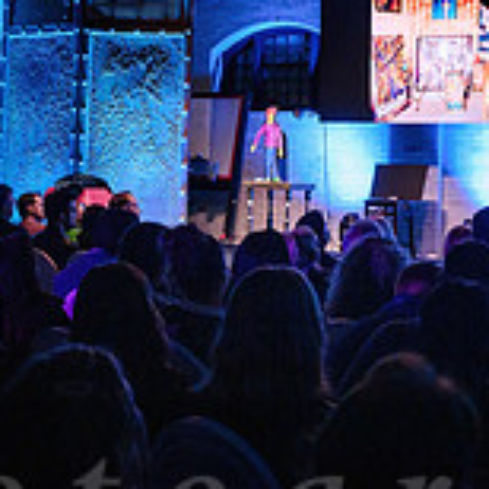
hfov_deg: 22.5
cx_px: 276
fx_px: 1231
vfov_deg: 22.1
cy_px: 71
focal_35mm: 77
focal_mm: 24
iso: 1600
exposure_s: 1/250
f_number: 2.8
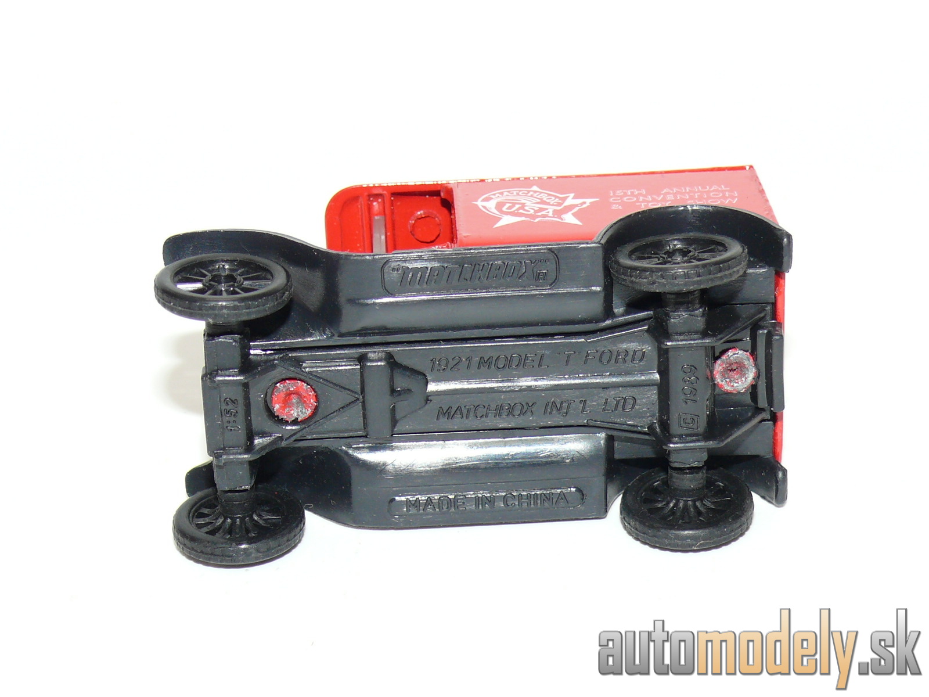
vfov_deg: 15.6
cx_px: 464
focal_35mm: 95
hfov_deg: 20.7
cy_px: 348
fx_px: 2550
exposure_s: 1/30
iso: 100
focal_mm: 12.9
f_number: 4
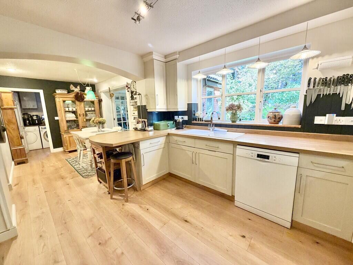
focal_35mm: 14
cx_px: 176
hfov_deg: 102.1
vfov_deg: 85.7
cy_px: 132
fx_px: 143
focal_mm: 2.22
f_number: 2.2
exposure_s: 1/50
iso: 200
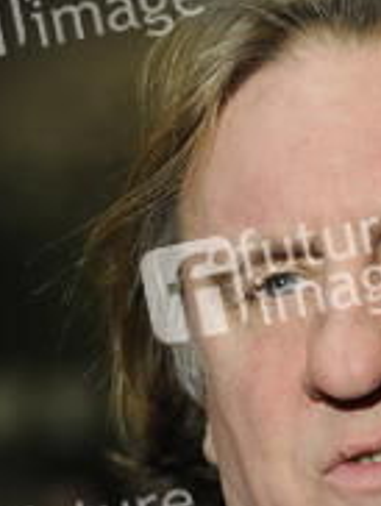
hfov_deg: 5.4
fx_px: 4012
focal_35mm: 274
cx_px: 364
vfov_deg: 7.2
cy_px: 417
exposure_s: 1/160
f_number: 6.3
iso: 4000
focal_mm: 130
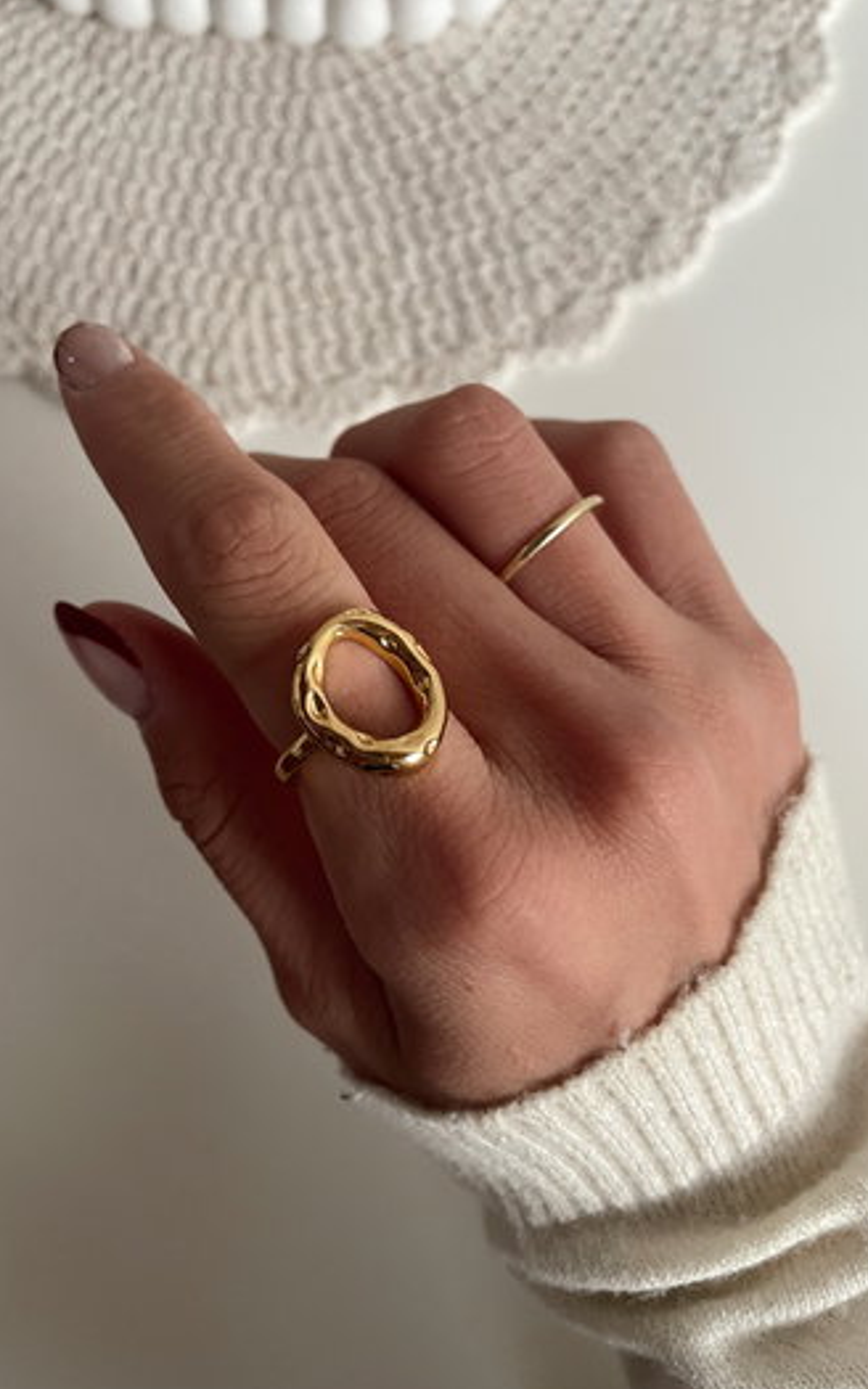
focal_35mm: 28
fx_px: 1060
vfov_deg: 66.5
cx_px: 376
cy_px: 694
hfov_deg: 44.4
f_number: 1.6
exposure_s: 1/60
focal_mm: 4.2
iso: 400
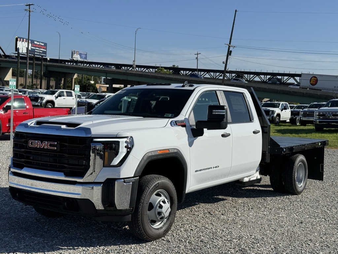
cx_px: 169
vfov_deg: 30.3
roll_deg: -4.4
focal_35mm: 48
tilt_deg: -4.0
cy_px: 127
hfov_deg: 39.7
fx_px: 469
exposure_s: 1/7092
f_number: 1.78
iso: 64
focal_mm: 6.76
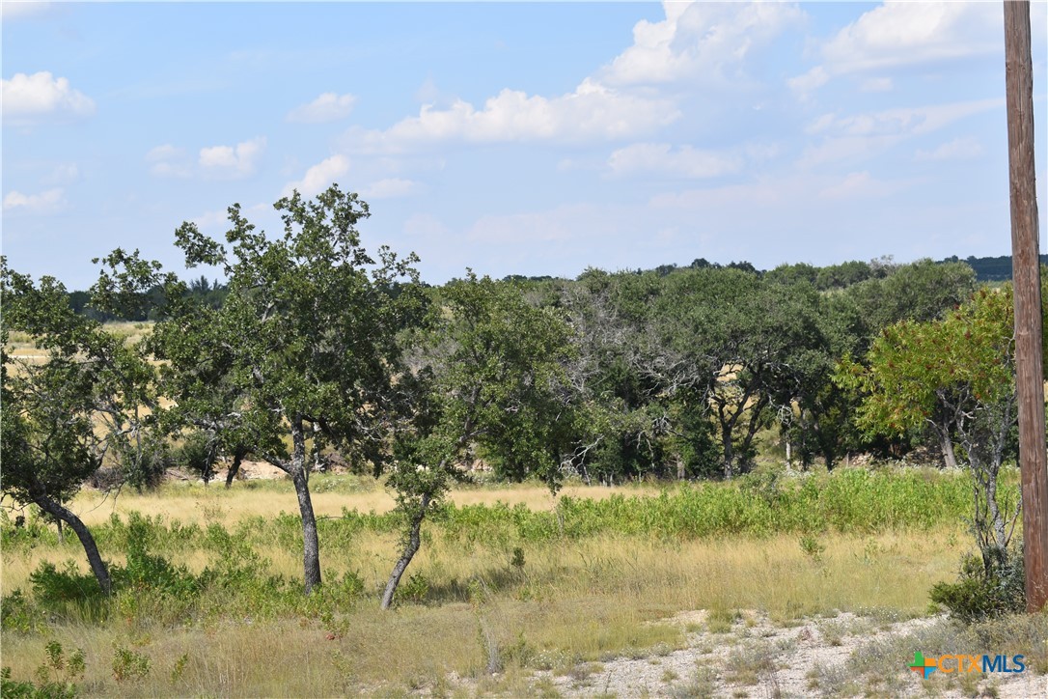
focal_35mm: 75
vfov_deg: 18.2
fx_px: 2183
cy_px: 350
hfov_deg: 27.0
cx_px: 524
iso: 100
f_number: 8
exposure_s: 1/250
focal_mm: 50
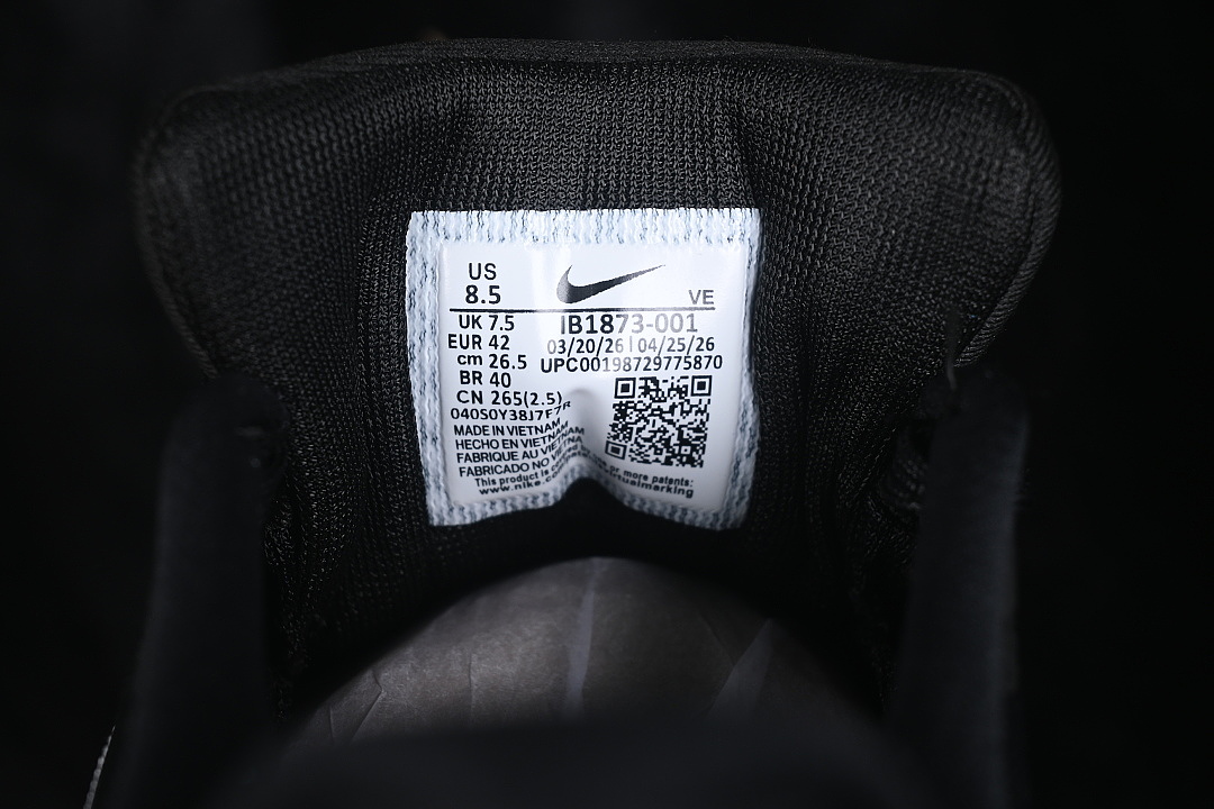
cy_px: 404
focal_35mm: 75
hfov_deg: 27.0
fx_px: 2529
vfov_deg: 18.2
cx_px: 607
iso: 160
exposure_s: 1/60
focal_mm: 50
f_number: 6.3
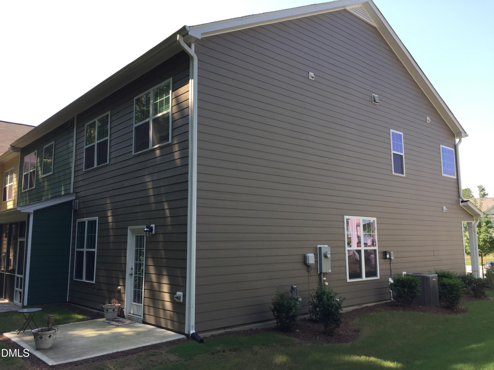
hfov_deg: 61.7
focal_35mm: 29
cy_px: 185
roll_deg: -1.0
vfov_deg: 48.2
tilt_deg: +9.2
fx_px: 414
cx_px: 247
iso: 32
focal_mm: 4.15
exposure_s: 1/465
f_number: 2.2
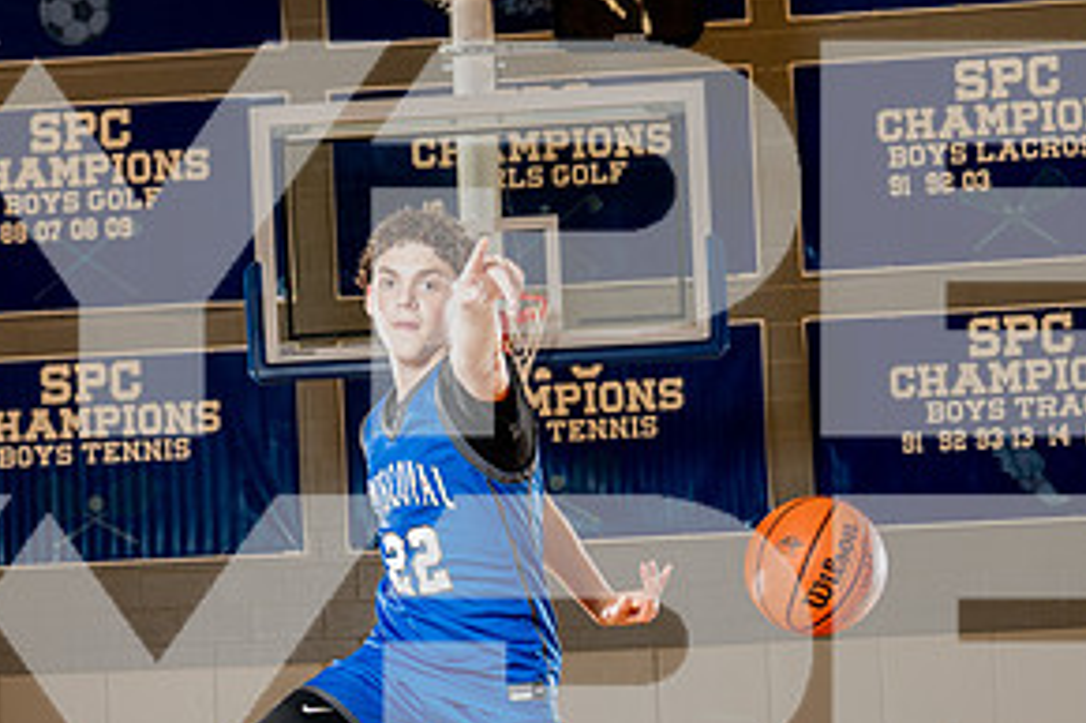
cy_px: 695
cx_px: 311
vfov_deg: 15.6
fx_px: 2593
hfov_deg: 23.5
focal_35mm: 86
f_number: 4
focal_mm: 43
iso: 320
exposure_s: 1/250
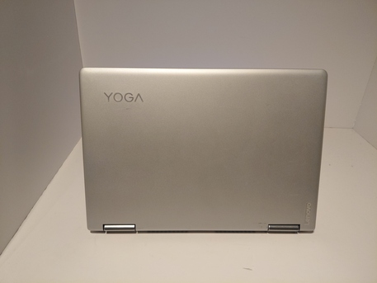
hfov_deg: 69.4
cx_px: 188
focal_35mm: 25
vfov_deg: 54.9
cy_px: 142
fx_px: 272
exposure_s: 1/120
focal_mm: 4.69
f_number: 1.8
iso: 125
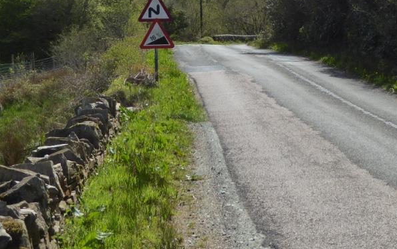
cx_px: 245
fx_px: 909
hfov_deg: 24.6
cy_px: 3
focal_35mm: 84
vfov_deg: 15.3
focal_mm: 7.8
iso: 160
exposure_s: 1/800
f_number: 3.9
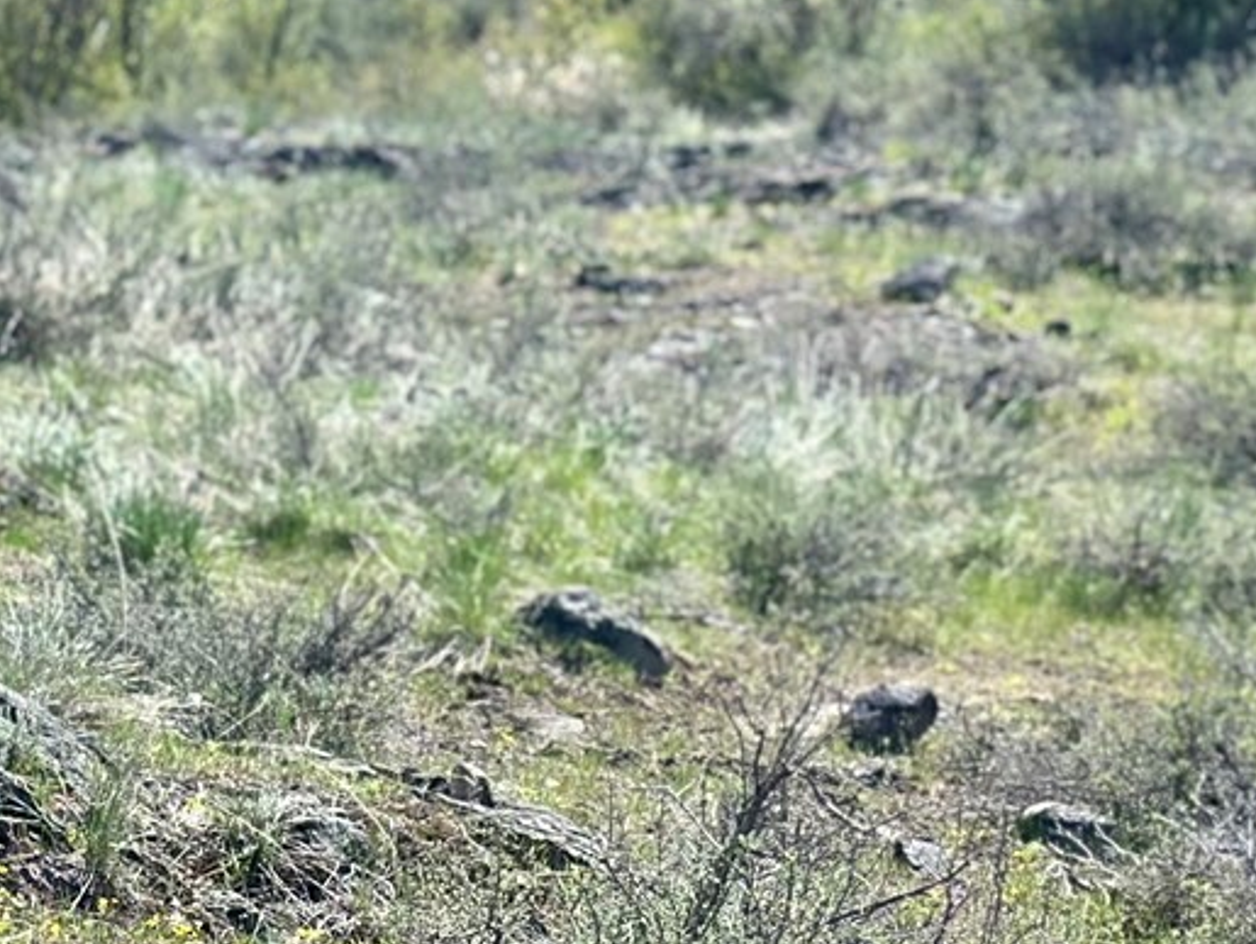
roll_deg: -2.8
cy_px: 654
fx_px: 5410
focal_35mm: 149
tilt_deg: -4.2
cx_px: 934
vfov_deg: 10.0
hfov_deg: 13.2
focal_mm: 6.86
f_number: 1.78
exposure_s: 1/2809
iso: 80
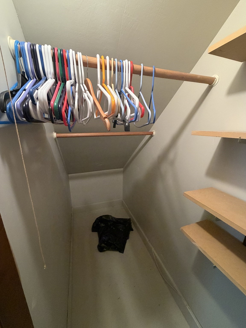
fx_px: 133
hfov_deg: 85.7
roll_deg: -1.6
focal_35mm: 14
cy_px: 164
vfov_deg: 102.1
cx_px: 123
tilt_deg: -15.9
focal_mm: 2.22
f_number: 2.2
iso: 320
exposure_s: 1/60
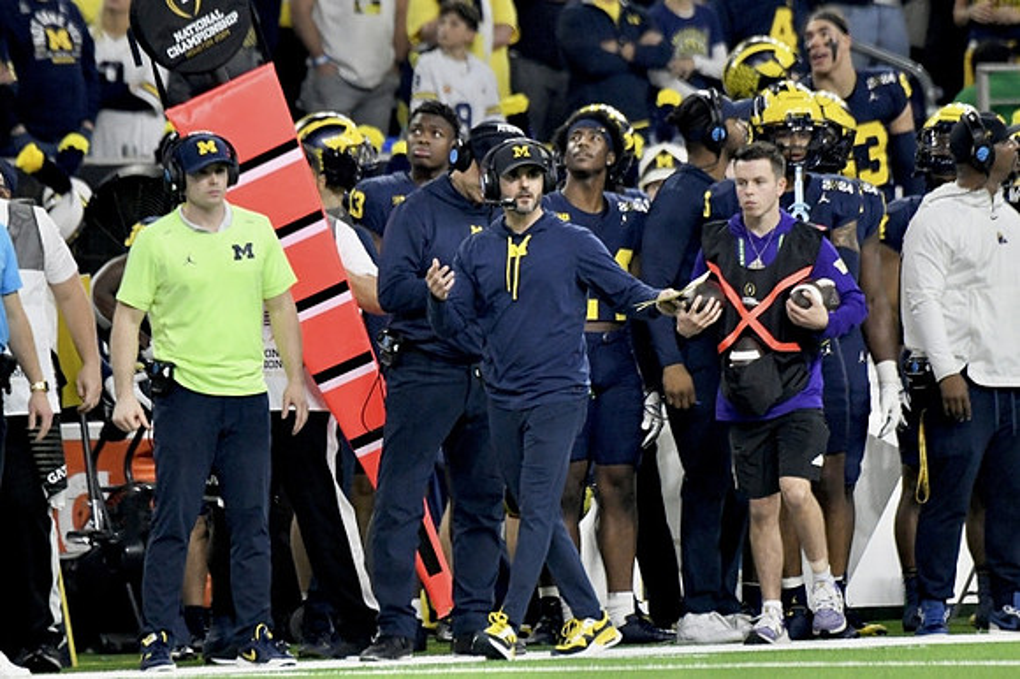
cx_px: 510
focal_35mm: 600
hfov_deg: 3.4
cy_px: 340
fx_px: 16990
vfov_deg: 2.3
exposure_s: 1/800
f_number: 5.6
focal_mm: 400
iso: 6400
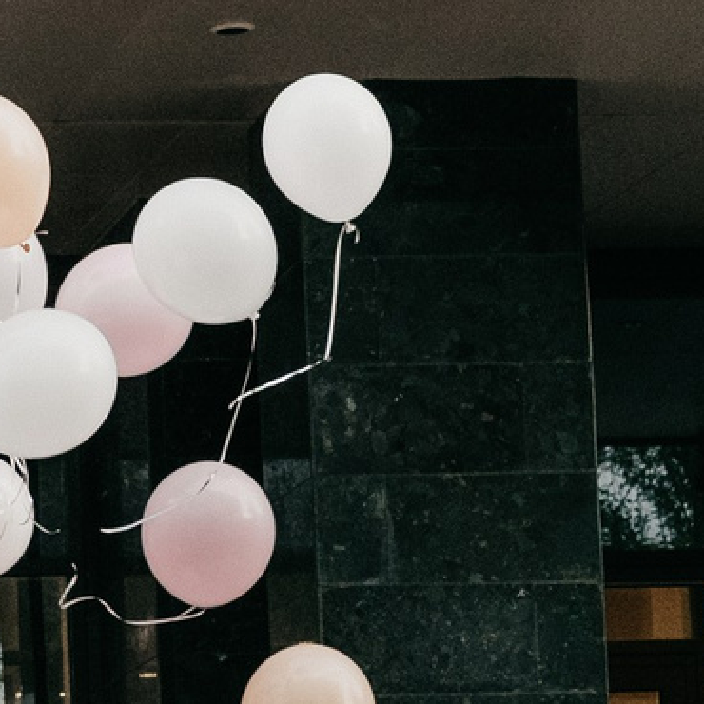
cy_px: 606
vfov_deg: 8.1
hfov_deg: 7.8
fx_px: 4970
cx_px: -589
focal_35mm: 216
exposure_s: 1/400
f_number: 4
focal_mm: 35
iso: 1000
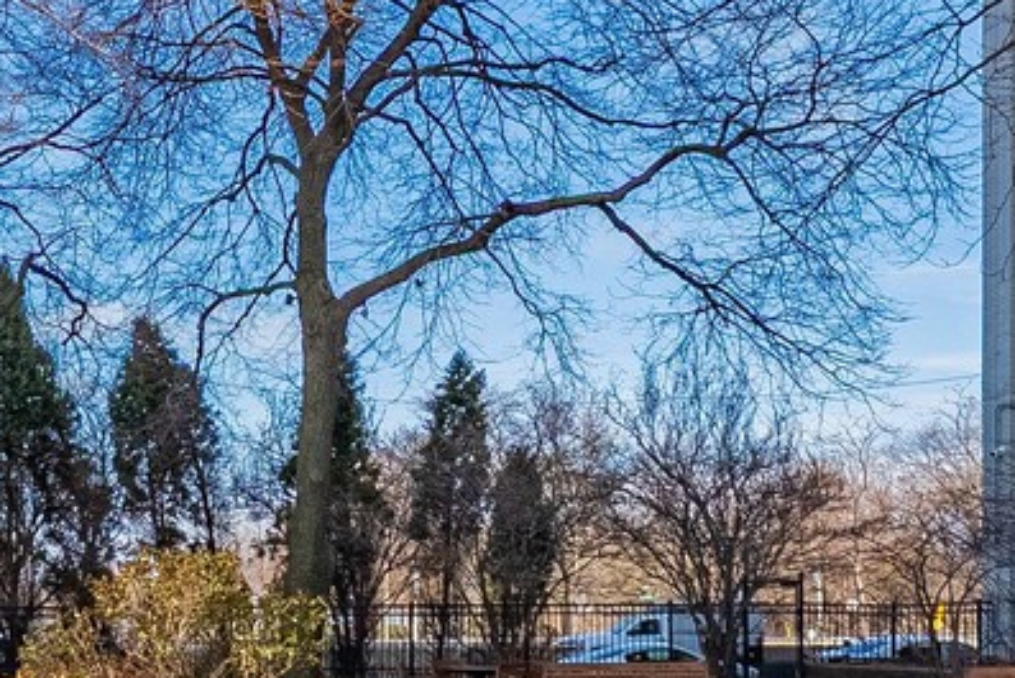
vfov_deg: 22.8
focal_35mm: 57
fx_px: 1608
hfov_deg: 33.3
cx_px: 106
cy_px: 696
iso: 200
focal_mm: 14
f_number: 7.1
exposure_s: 1/6400
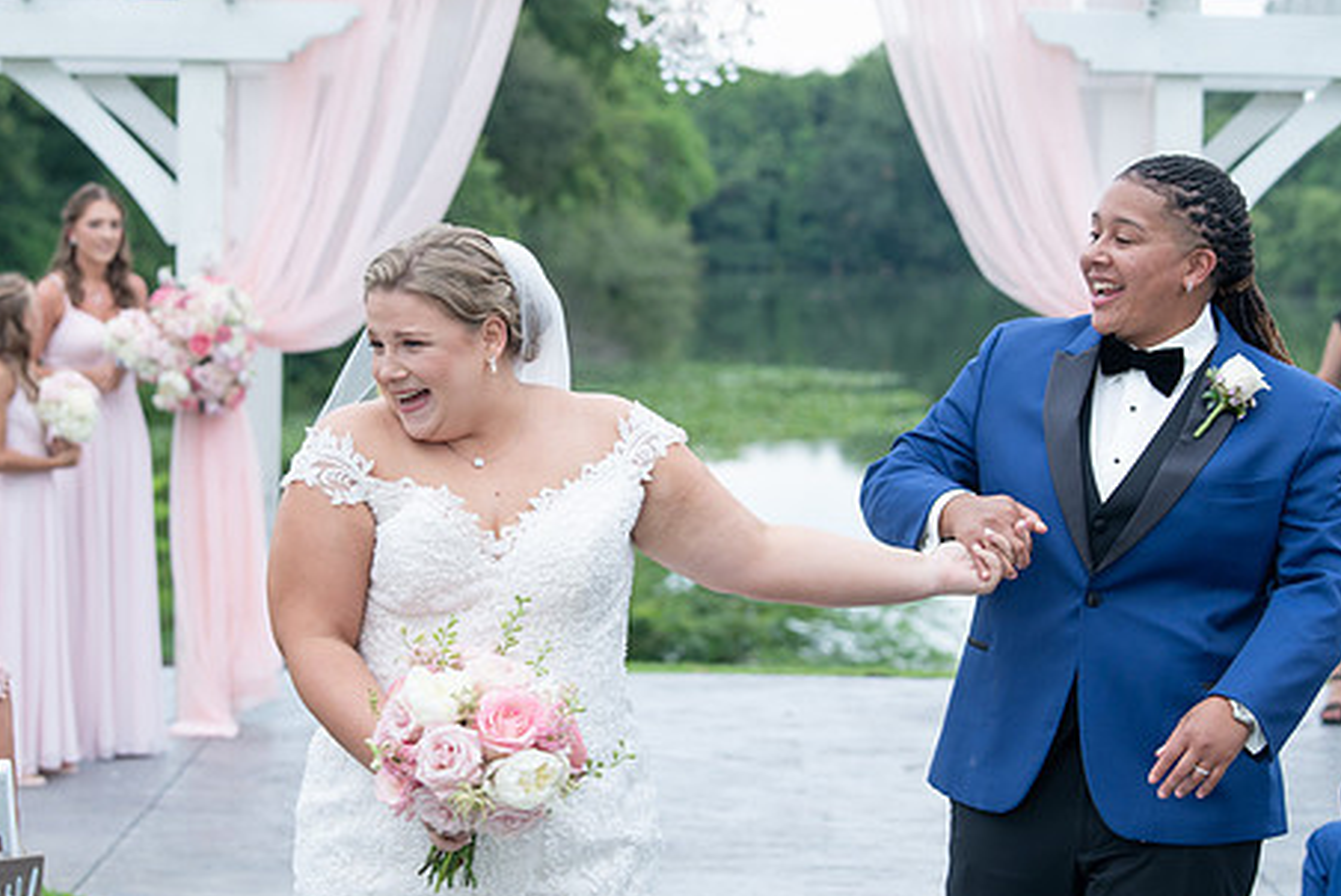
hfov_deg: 18.4
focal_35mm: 111
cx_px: 679
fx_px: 4137
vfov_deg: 12.4
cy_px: 498
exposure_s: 1/200
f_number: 4
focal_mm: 70
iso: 160
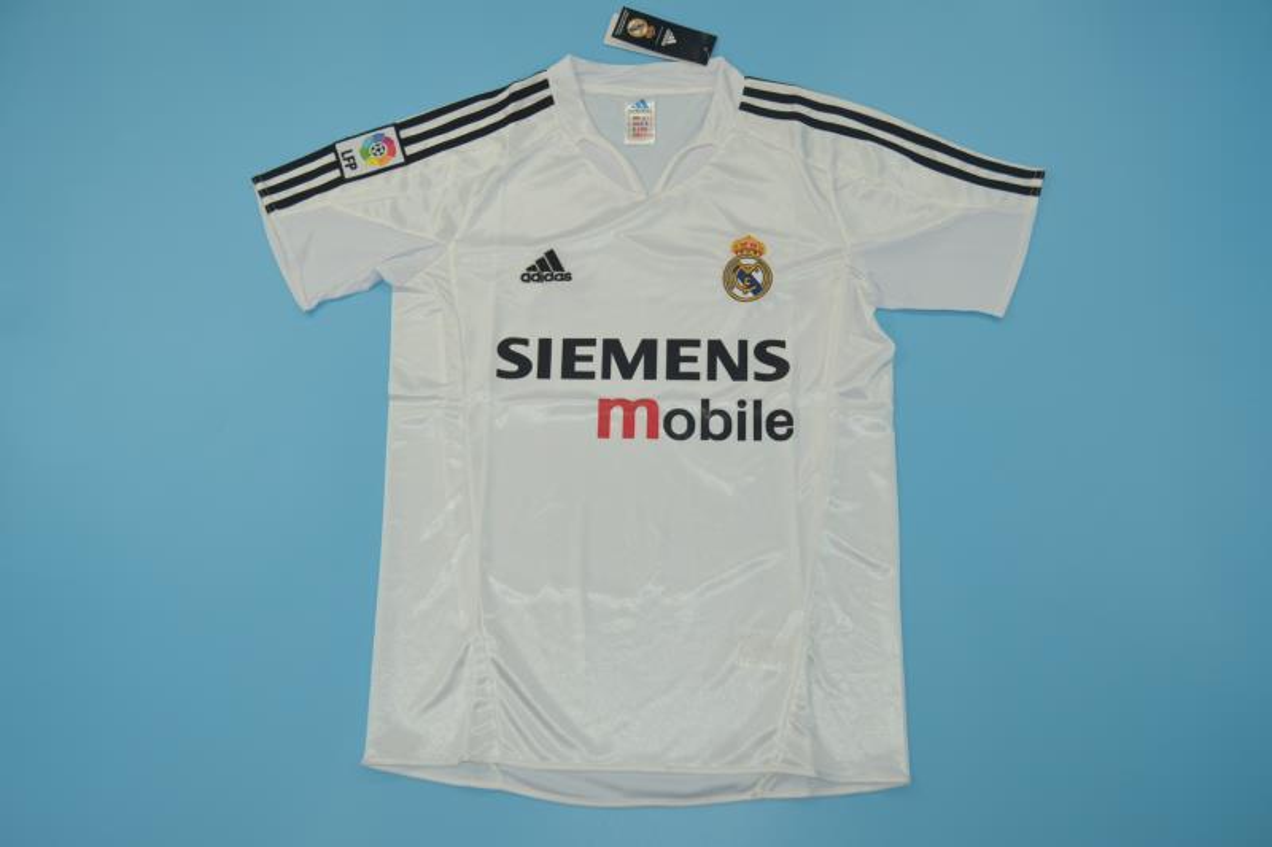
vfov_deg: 40.0
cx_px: 636
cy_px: 424
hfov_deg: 57.2
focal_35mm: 33
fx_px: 1166
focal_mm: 22
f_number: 5.6
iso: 200
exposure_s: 1/200
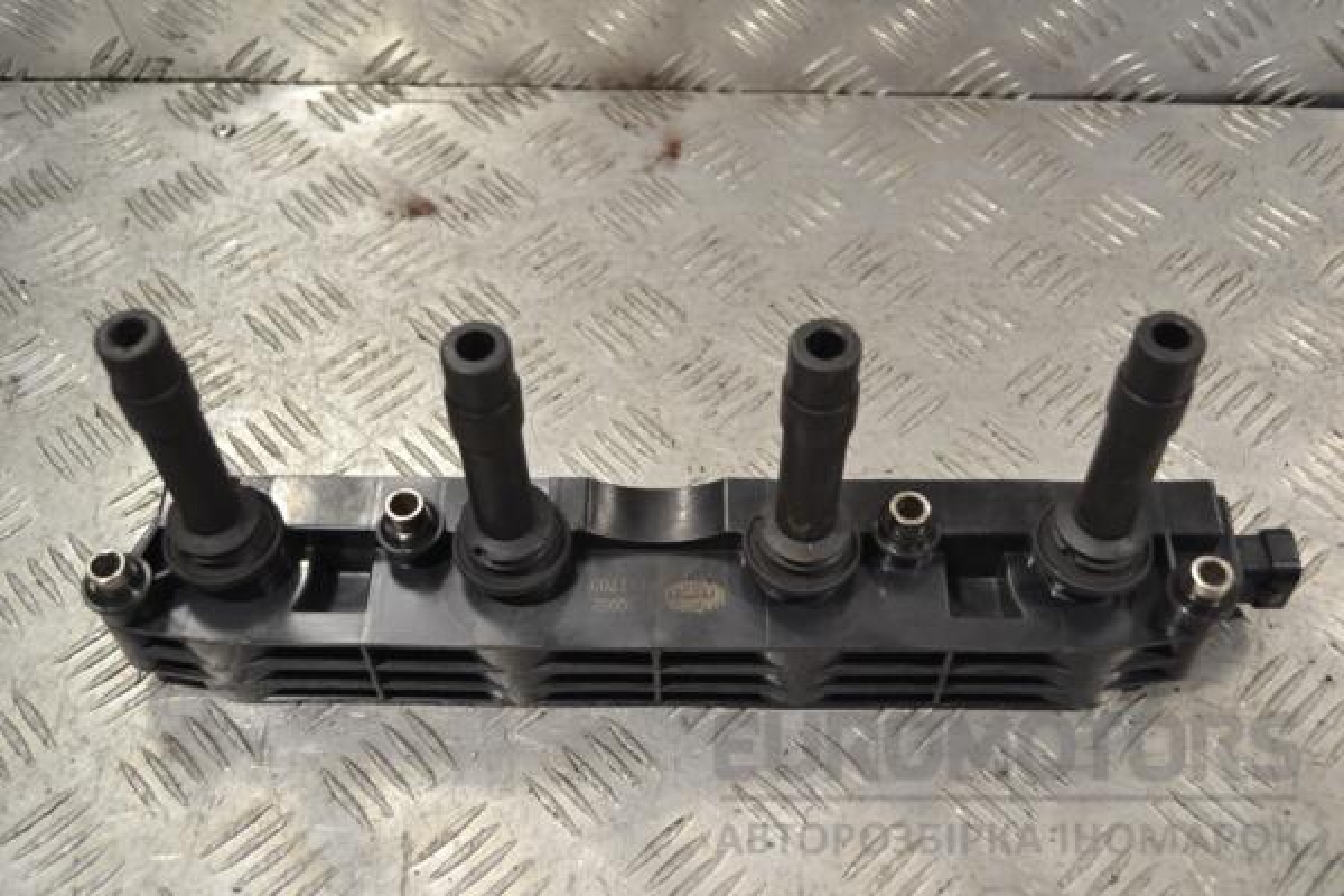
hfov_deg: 49.6
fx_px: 1456
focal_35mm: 39
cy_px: 448
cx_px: 672
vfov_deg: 34.2
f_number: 5
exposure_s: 1/100
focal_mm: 26
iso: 400
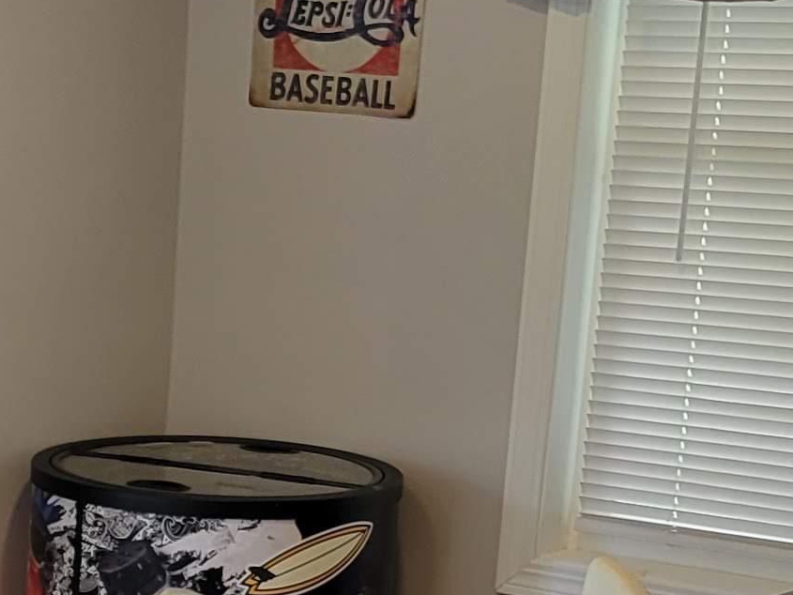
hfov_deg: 15.0
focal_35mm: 124
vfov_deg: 11.7
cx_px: -318
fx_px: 2841
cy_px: 685
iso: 64
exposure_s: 1/120
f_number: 1.8
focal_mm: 5.4
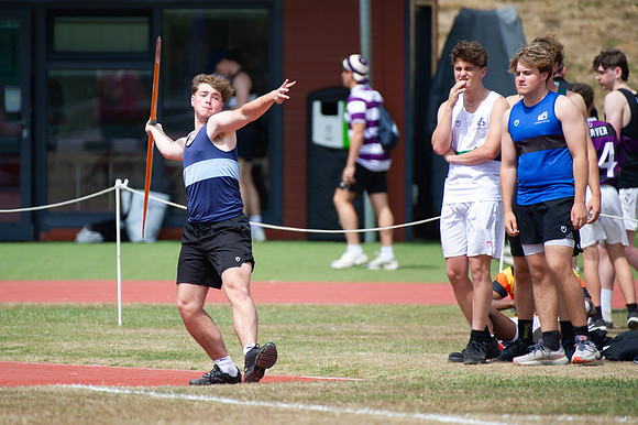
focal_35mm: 608
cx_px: 254
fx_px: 10766
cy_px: 202
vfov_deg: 2.3
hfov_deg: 3.4
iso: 220
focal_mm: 500
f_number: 5.6
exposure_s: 1/800
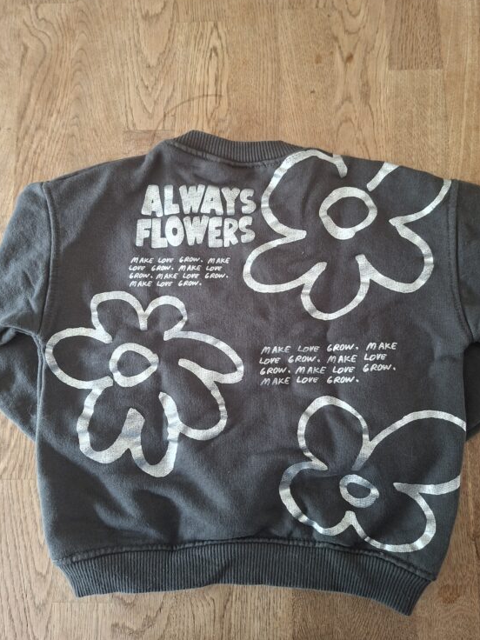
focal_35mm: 25
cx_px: 243
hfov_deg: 54.9
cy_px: 308
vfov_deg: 69.4
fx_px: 462
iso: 320
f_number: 1.8
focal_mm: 5.54
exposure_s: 1/33
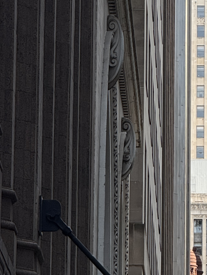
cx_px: 255
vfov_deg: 6.0
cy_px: 34
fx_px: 2647
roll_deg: -0.6
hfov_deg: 4.5
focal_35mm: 332
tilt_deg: +12.4
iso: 50
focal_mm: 15.66
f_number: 2.8
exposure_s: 1/373
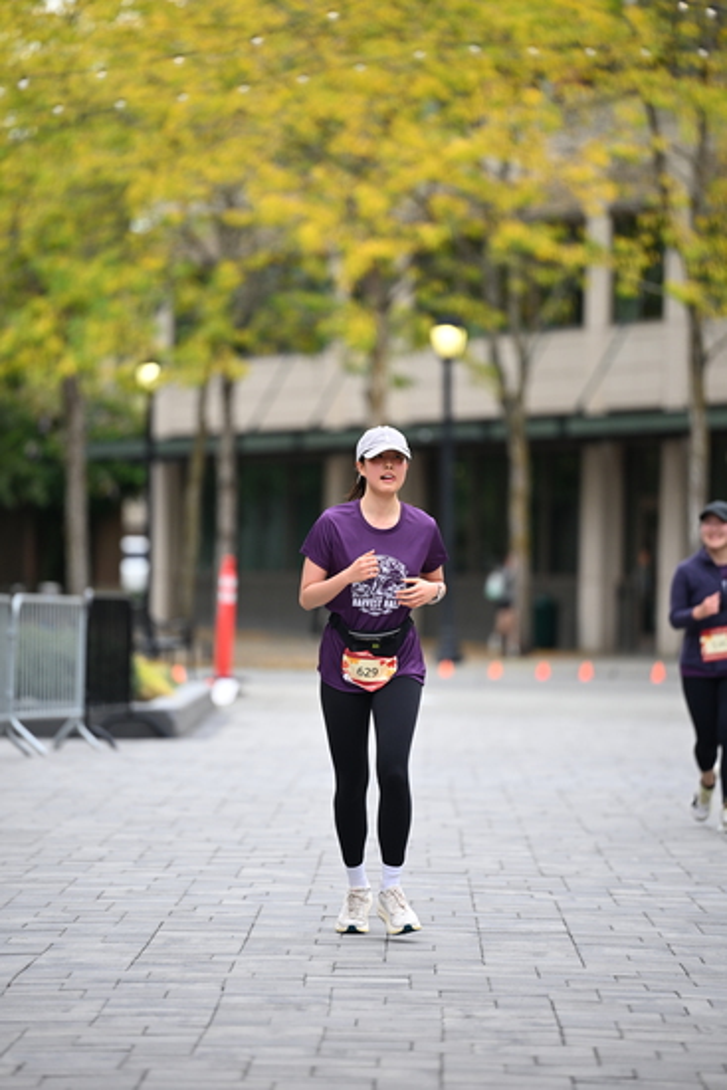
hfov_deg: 7.0
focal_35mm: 195
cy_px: 545
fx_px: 5903
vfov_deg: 10.5
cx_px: 364
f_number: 2.8
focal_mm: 195
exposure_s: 1/1600
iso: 640
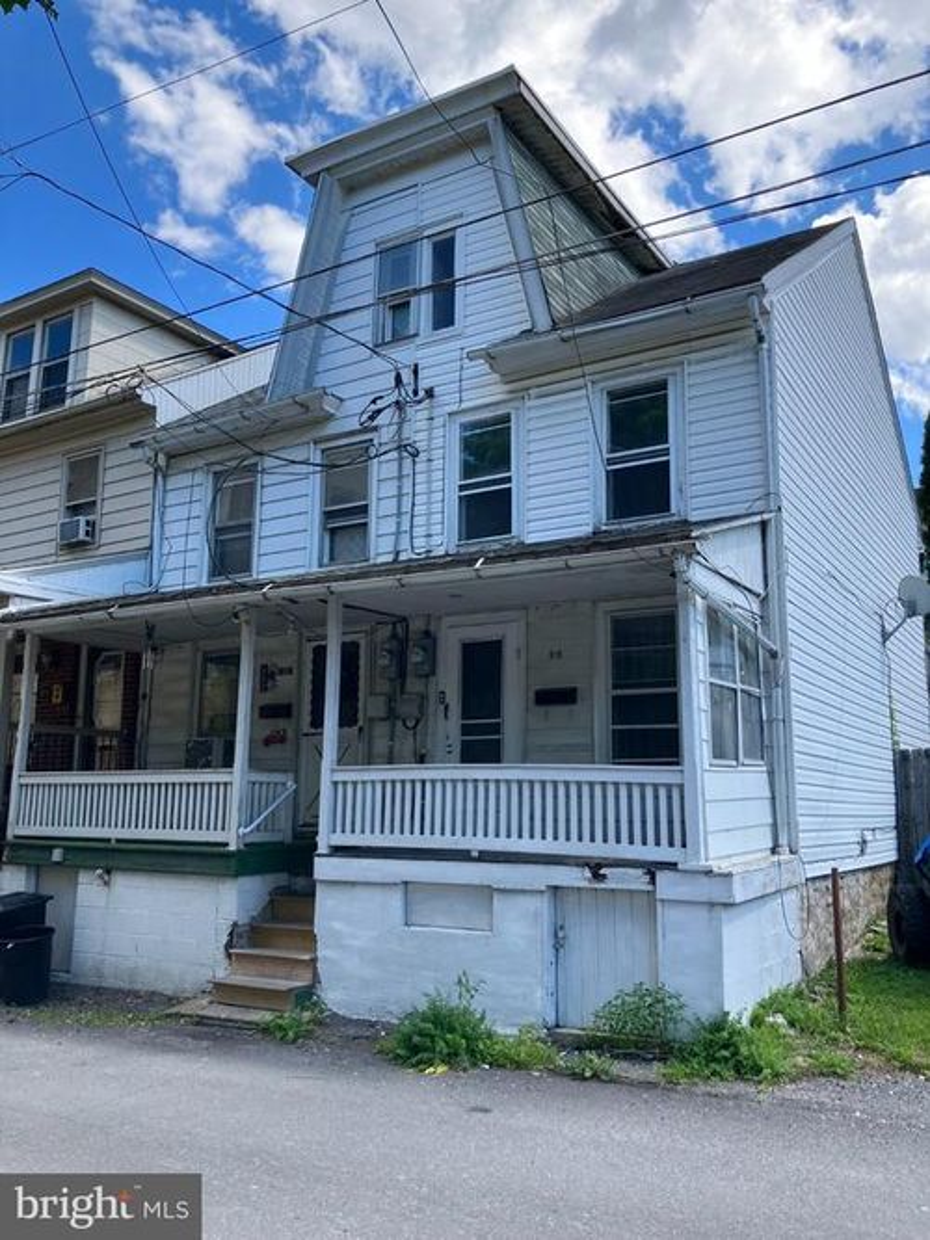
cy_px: 620
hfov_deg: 49.7
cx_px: 465
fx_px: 1003
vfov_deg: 63.5
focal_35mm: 28
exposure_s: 1/615
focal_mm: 3.99
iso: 32
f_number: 1.8
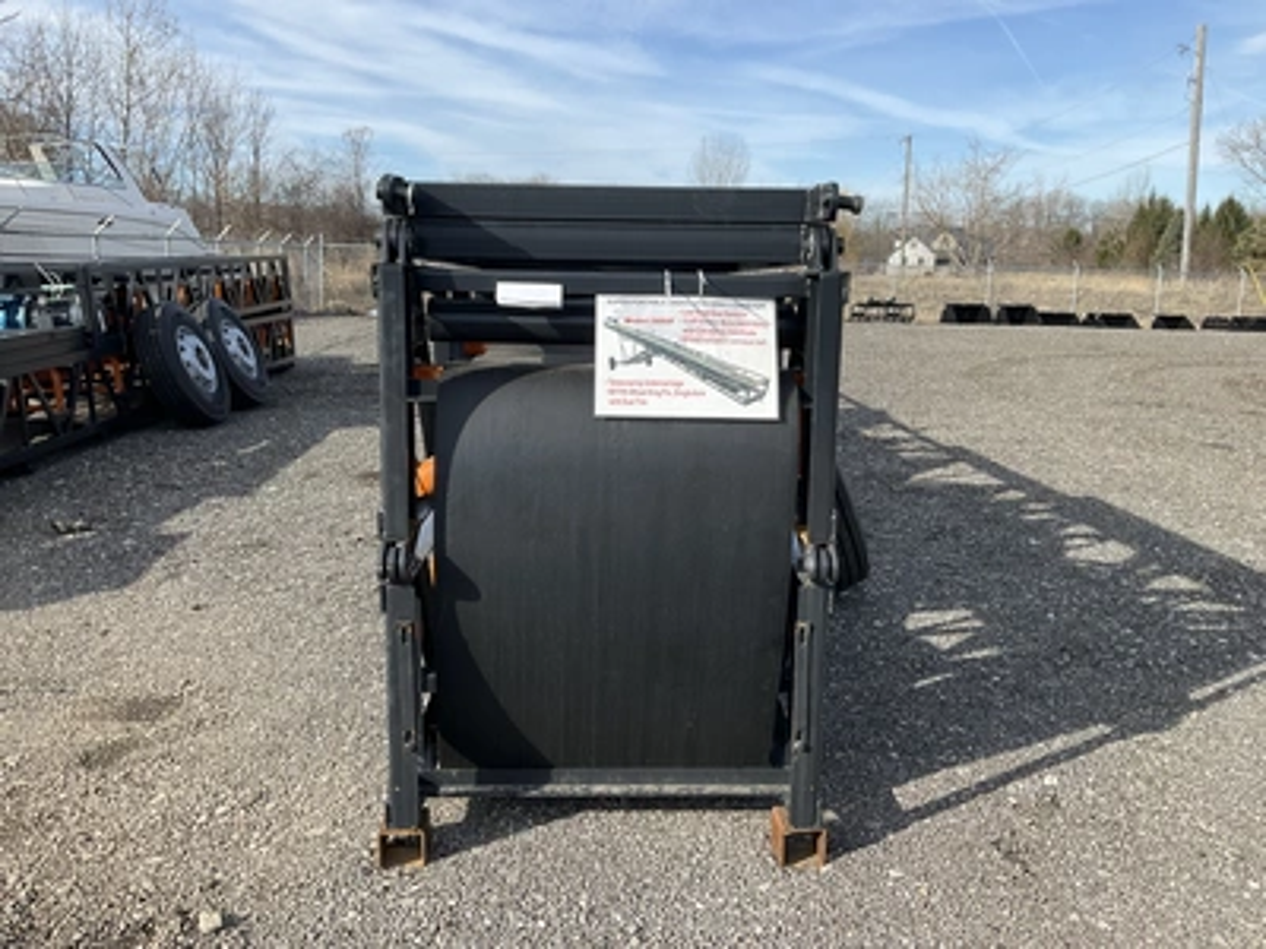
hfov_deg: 61.7
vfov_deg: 48.2
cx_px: 633
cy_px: 474
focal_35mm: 29
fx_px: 1061
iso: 25
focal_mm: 3
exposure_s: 1/1055
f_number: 1.8
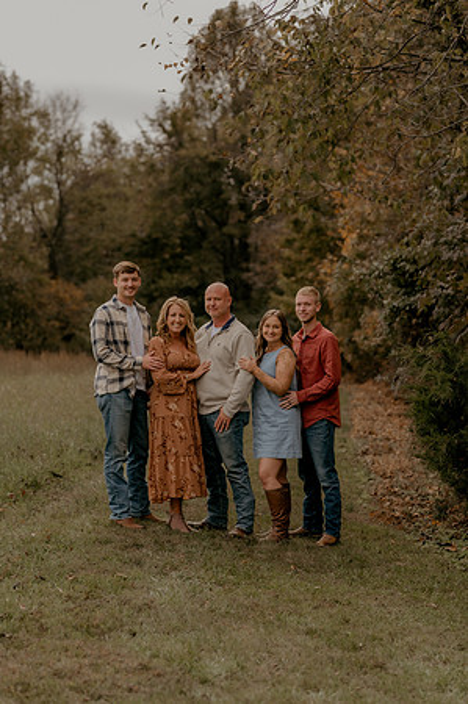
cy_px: 352
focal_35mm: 85
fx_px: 1661
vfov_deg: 23.9
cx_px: 234
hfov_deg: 16.0
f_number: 2.8
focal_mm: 85
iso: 125
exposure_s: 1/800
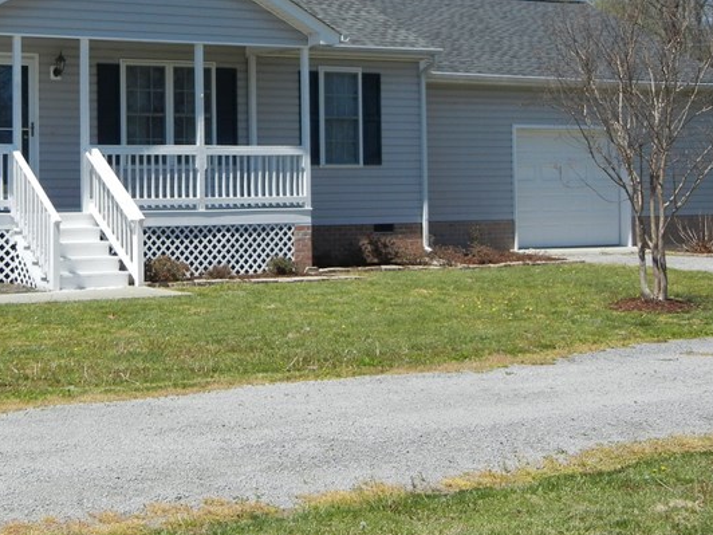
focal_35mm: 75
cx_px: 146
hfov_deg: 25.6
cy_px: 147
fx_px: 1545
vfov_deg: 19.5
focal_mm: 7.1
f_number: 7.4
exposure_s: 1/438
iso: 160
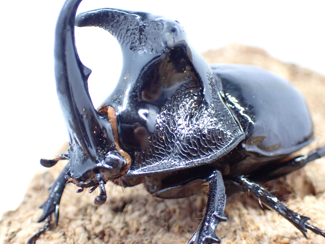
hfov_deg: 32.7
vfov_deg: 24.8
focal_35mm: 59
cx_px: 176
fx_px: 554
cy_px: 114
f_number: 3.3
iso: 800
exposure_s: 1/50
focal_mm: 9.65
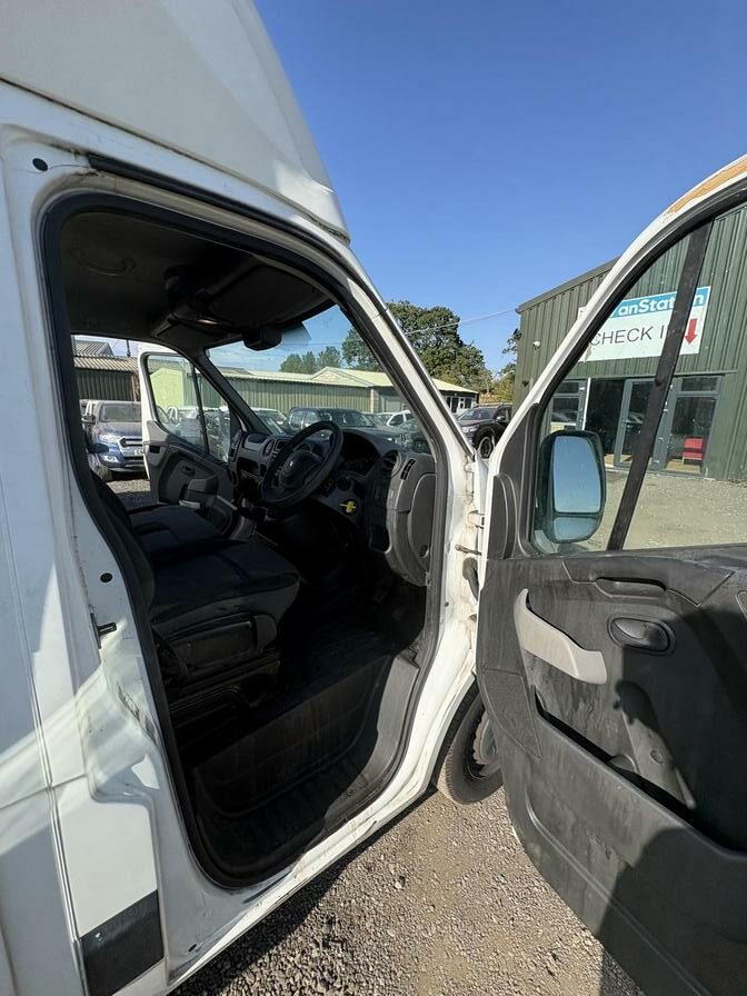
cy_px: 498
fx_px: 403
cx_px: 374
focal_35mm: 14
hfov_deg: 85.7
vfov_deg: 102.1
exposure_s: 1/1048
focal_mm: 2.22
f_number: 2.2
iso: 64
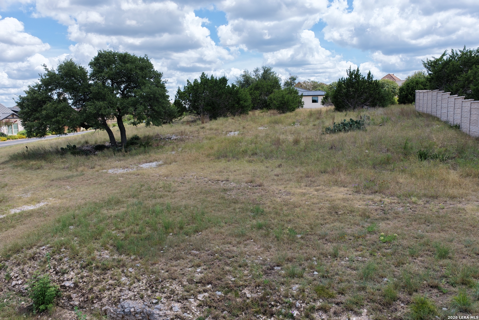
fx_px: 373
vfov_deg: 46.4
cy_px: 160
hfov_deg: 65.5
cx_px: 240
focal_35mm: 28
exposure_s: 1/640
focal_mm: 14.45
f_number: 2.8
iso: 100
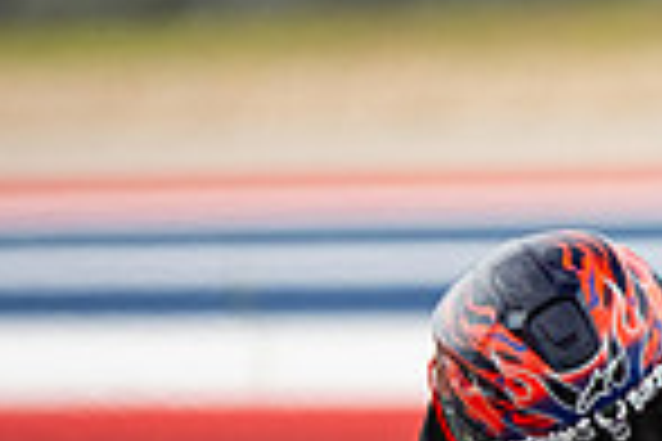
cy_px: 621
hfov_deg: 1.4
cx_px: 1288
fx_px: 27692
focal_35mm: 1506
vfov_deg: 0.9
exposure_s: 1/4000
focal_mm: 200
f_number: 2
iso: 400
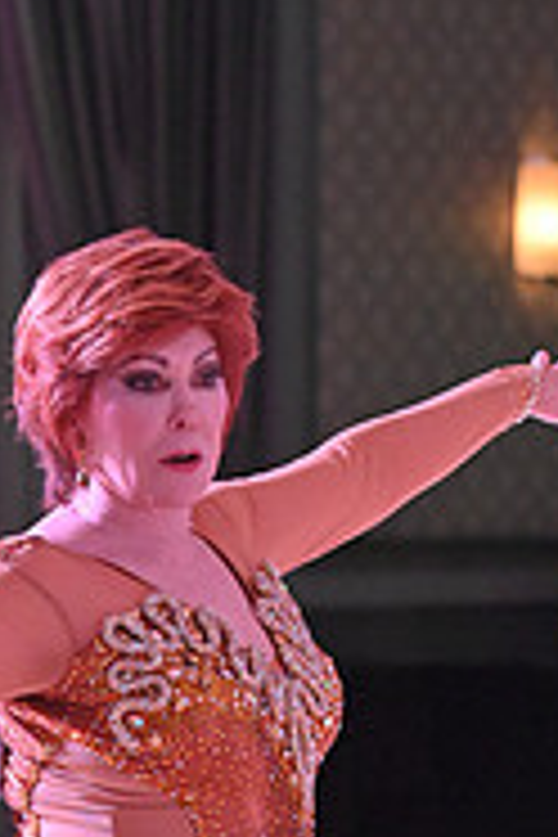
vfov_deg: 5.4
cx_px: -196
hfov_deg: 3.6
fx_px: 8834
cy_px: 1035
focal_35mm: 380
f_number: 5.6
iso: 5000
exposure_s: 1/400
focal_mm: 122
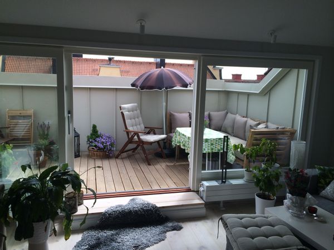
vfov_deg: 46.8
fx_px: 289
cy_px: 125
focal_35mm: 30
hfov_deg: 60.0
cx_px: 167
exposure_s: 1/805
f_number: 2.2
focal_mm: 4.12
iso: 32
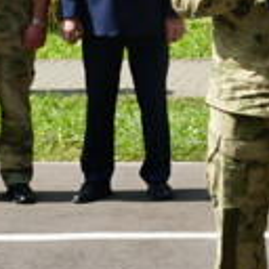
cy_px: 67
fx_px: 1903
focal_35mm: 216
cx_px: 458
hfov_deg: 7.9
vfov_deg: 8.1
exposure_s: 1/125
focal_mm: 29
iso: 100
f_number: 9
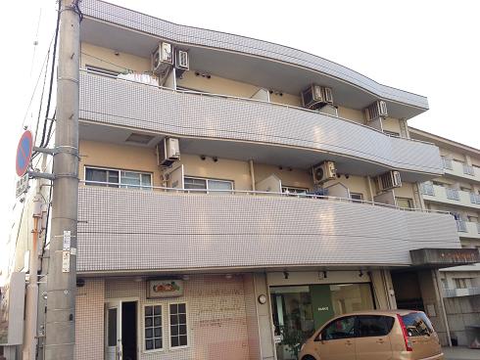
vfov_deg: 43.0
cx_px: 240
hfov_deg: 55.3
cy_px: 180
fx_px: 458
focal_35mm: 33
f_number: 2.4
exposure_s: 1/262
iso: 50
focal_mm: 4.13
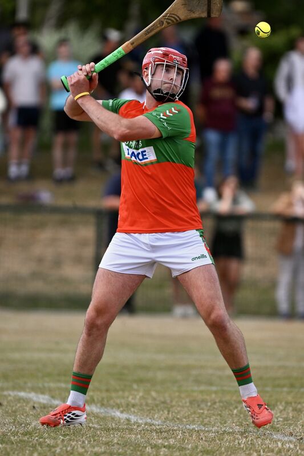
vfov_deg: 3.4
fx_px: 7603
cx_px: 152
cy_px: 228
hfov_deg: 2.3
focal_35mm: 600
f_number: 6.3
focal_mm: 600
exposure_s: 1/1250
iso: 1400
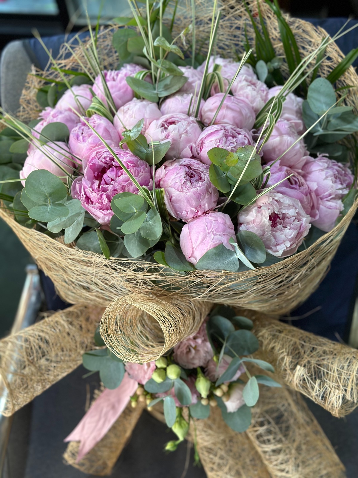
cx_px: 179
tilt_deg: -54.0
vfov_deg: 39.7
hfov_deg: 30.3
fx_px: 662
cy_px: 239
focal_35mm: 48
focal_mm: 6.86
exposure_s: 1/50
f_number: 1.78
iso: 160
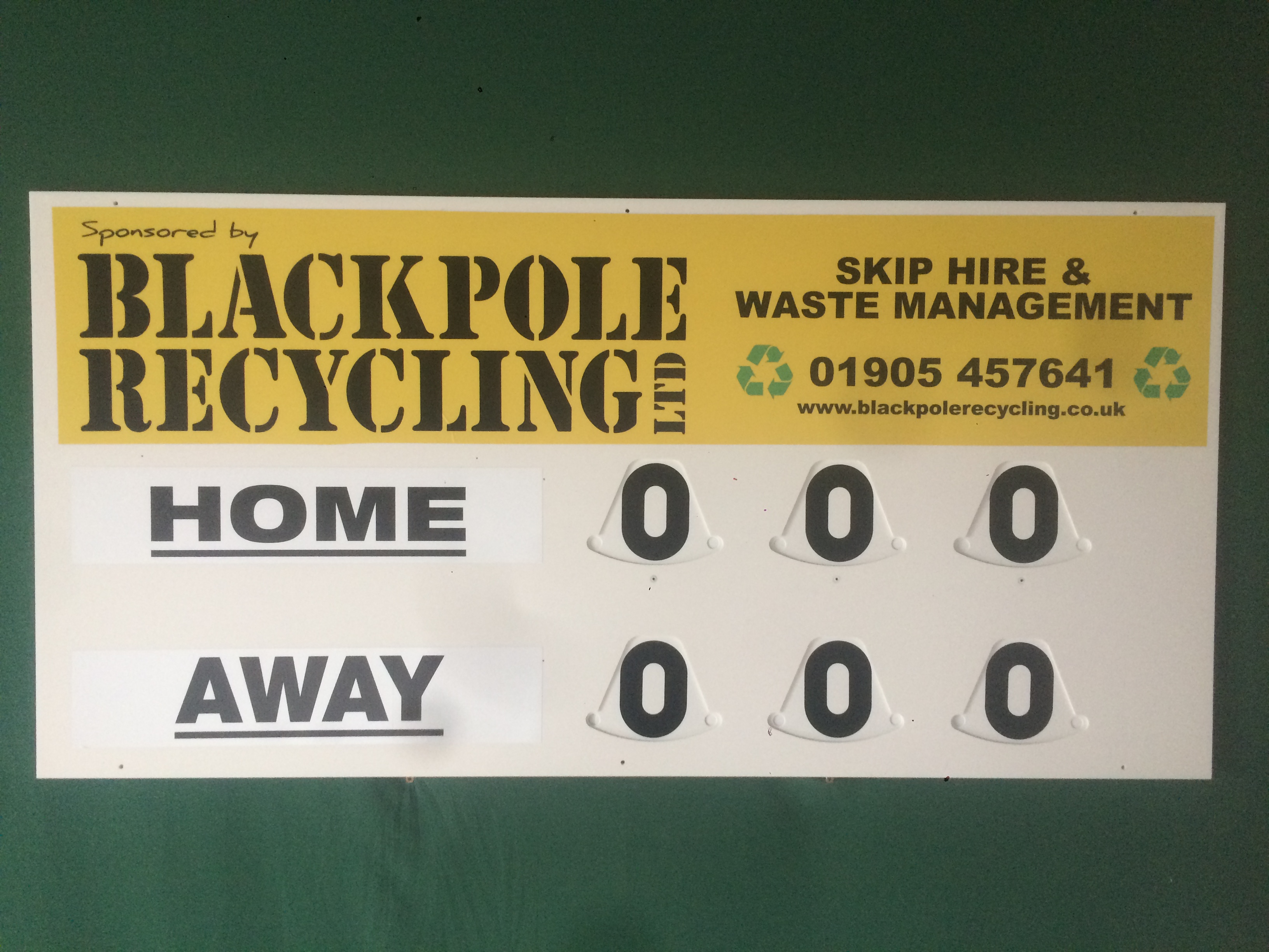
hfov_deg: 61.7
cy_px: 476
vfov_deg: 48.2
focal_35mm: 29
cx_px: 634
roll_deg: +0.5
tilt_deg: -3.0
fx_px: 1063
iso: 250
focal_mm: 4.15
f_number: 2.2
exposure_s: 1/33
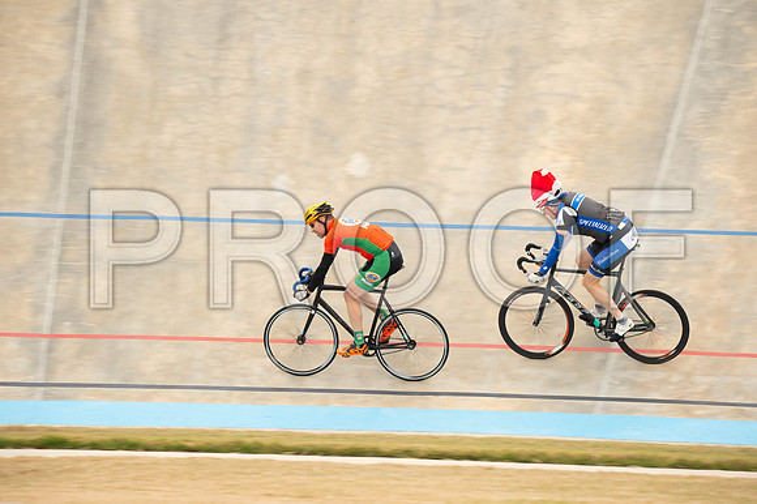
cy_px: 252
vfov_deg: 5.3
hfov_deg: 7.9
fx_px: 5464
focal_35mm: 260
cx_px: 378
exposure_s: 1/125
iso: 250
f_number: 6.3
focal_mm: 260
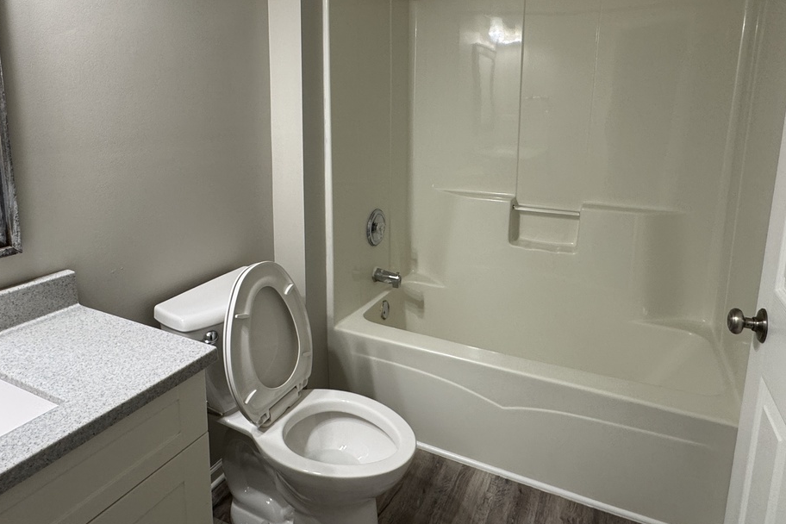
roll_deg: -0.6
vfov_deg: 54.3
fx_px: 502
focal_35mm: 23
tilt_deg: -11.5
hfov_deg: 76.1
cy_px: 188
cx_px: 394
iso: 160
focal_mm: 2.22
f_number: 2.2
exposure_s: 1/120
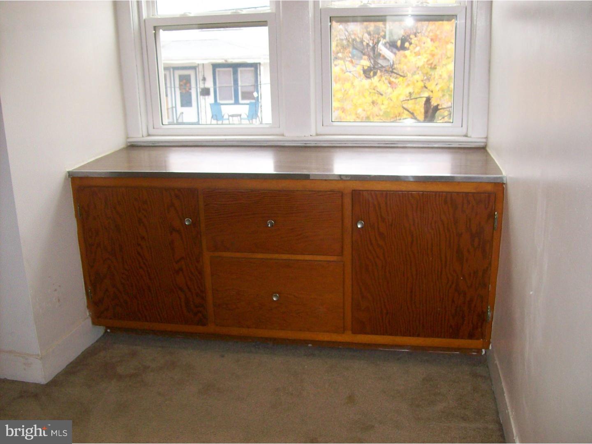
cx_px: 296
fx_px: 616
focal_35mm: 36
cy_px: 222
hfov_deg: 51.4
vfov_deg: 39.7
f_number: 2.7
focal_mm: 6
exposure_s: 1/64
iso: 140
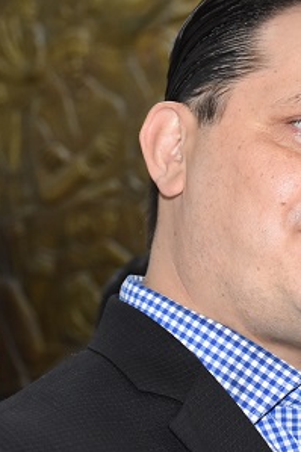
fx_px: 1532
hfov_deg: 11.1
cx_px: 306
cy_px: 172
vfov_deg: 16.8
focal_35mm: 122
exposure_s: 1/100
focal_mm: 38
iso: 1600
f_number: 4.2
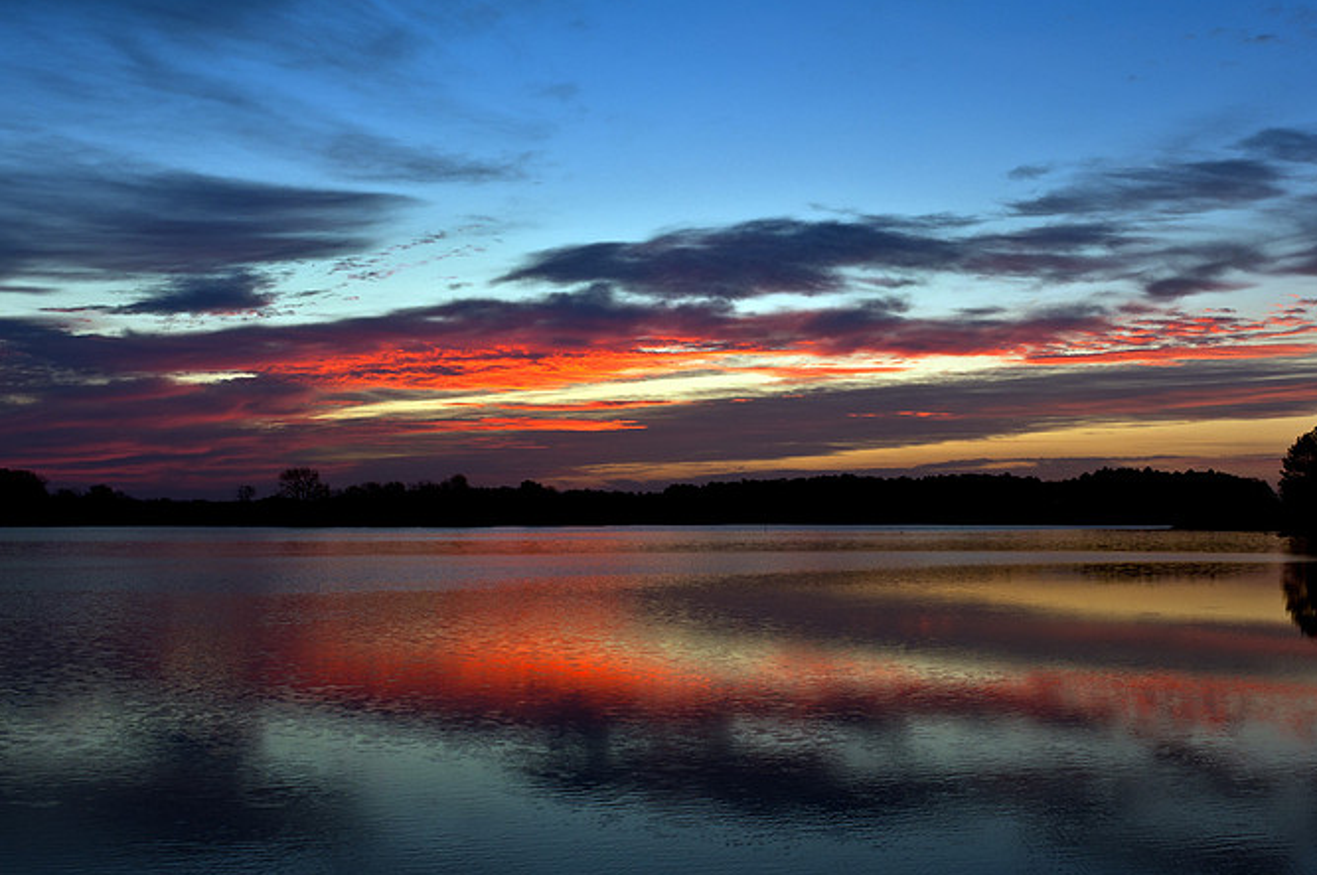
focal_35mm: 42
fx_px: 1535
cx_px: 727
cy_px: 407
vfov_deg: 31.8
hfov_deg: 46.4
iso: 200
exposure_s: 1/25
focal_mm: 35
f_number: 11
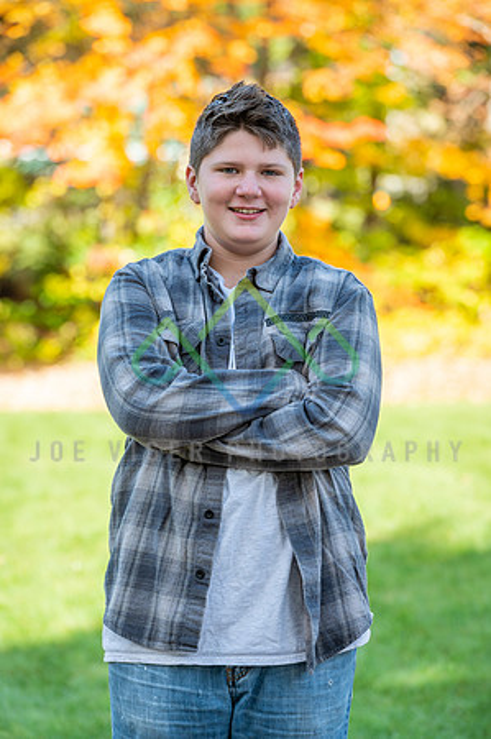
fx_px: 4101
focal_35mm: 200
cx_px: 246
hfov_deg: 6.9
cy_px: 370
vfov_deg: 10.3
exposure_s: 1/125
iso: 100
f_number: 6.3
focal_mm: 200
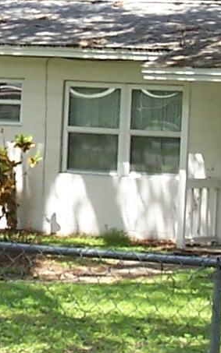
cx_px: 23
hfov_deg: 6.4
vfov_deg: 10.2
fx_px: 1976
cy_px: 111
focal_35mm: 205
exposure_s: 1/250
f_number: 2.8
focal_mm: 6.3
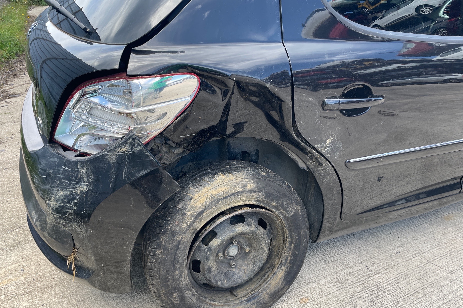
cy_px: 161
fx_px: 360
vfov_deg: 46.4
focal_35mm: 28
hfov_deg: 65.5
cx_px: 224
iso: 32
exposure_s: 1/387
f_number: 1.6
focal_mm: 4.2
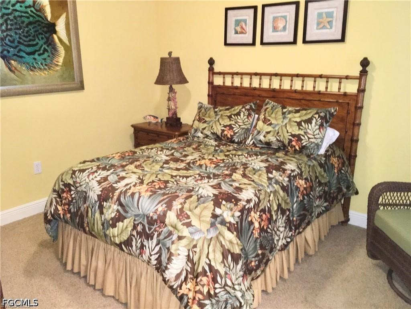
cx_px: 206
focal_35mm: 29
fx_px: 344
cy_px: 154
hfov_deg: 61.7
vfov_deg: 48.2
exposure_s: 1/16
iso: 200
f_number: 2.2
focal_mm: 4.15
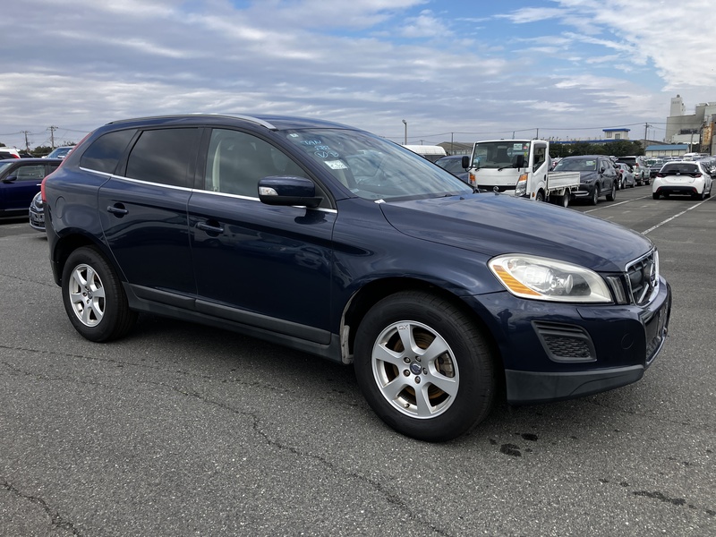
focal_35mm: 28
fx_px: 579
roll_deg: +2.0
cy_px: 268
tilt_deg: -7.8
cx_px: 358
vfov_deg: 49.7
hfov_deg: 63.4
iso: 32
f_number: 1.8
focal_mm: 3.99
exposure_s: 1/1389
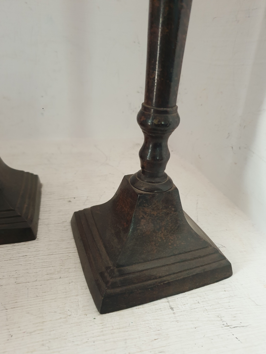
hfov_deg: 53.1
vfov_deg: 67.3
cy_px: 177
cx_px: 133
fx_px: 266
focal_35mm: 26
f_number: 1.5
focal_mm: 4.3
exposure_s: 1/33
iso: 250
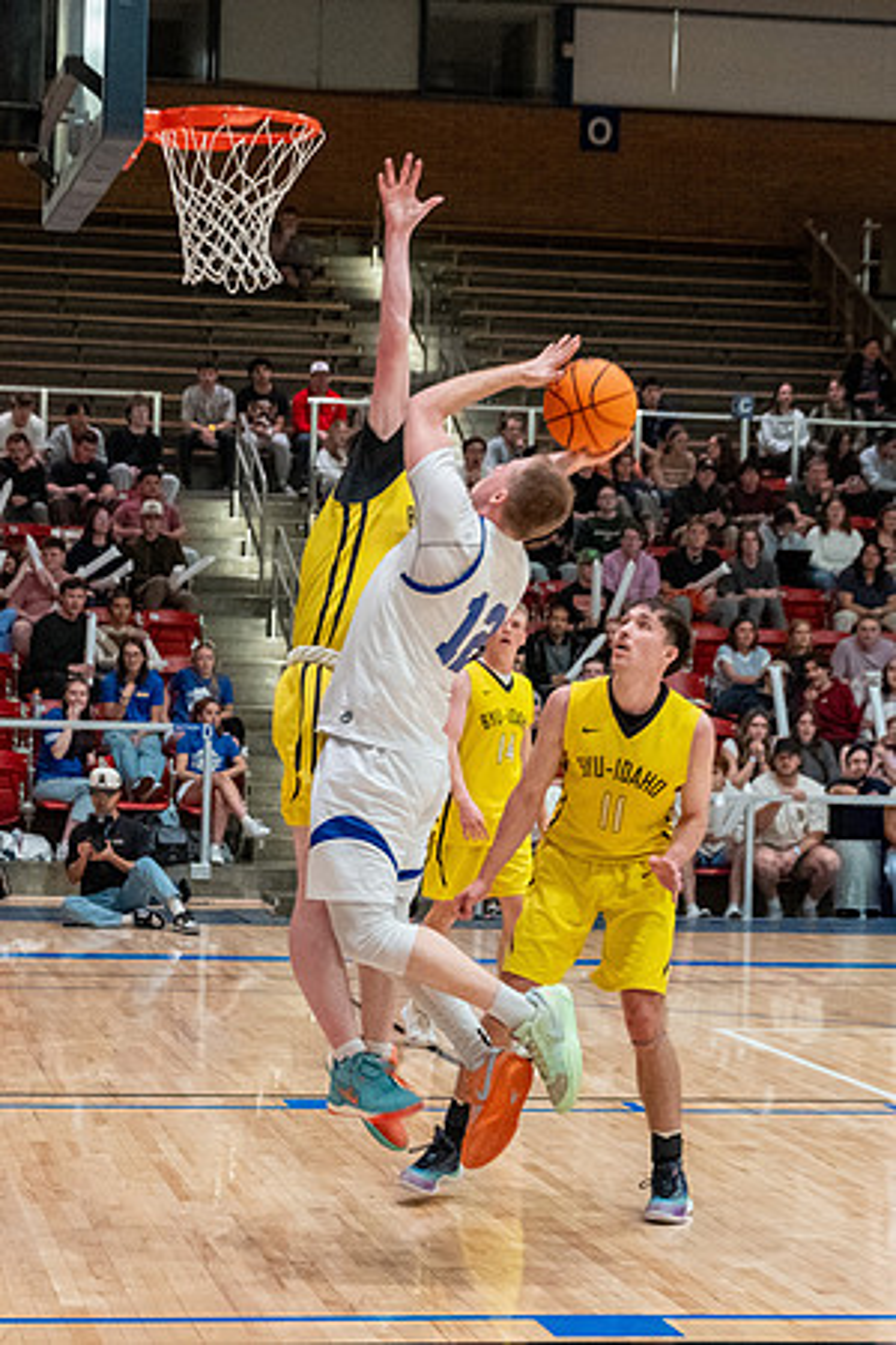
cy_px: 659
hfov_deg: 14.5
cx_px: 312
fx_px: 3512
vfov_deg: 21.7
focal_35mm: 94
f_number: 3.2
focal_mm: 45
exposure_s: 1/320
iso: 6400
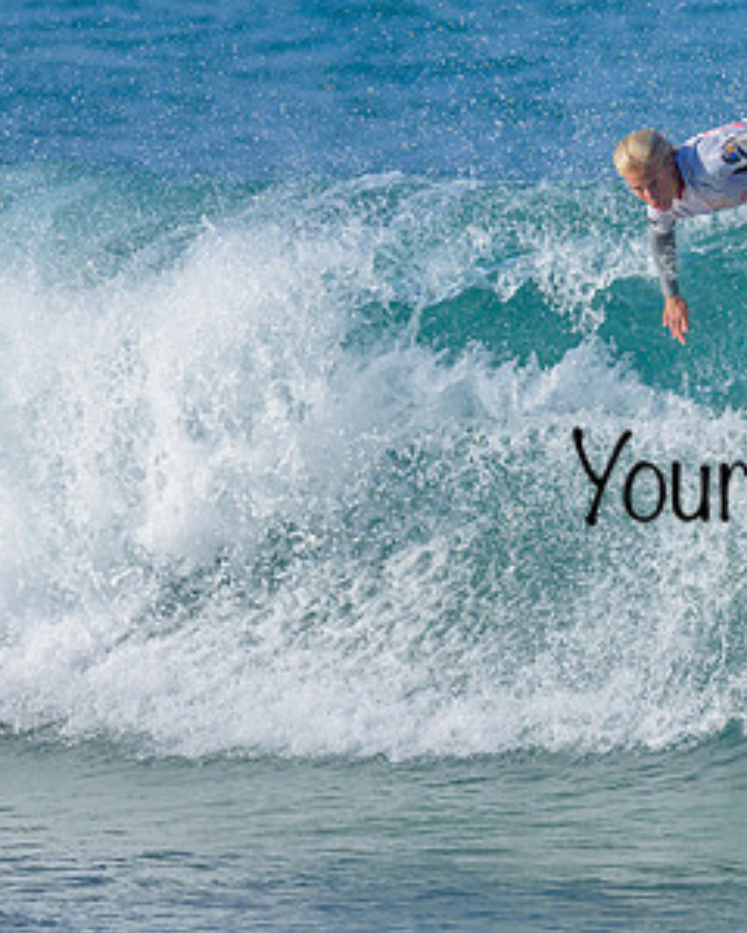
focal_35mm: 1993
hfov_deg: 0.8
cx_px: 931
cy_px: 294
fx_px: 55077
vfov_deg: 1.0
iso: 360
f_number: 6.3
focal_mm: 800
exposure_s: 1/2000
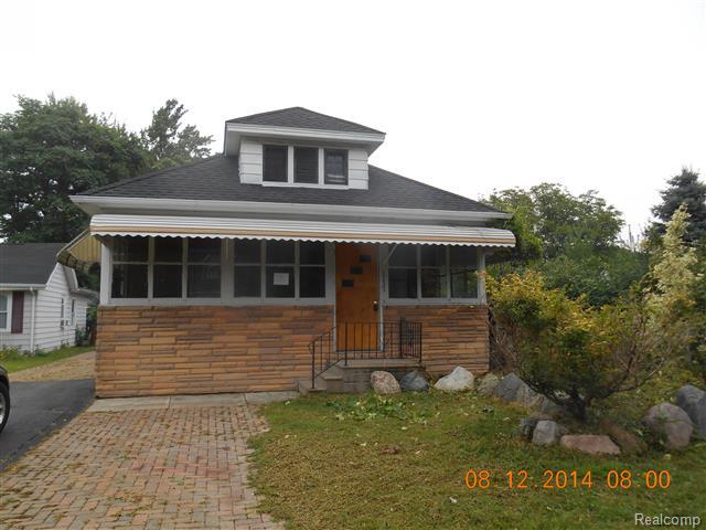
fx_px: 530
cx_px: 353
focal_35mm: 26
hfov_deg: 67.3
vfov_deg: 53.1
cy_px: 265
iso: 80
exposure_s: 1/100
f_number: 3.4
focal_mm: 4.7
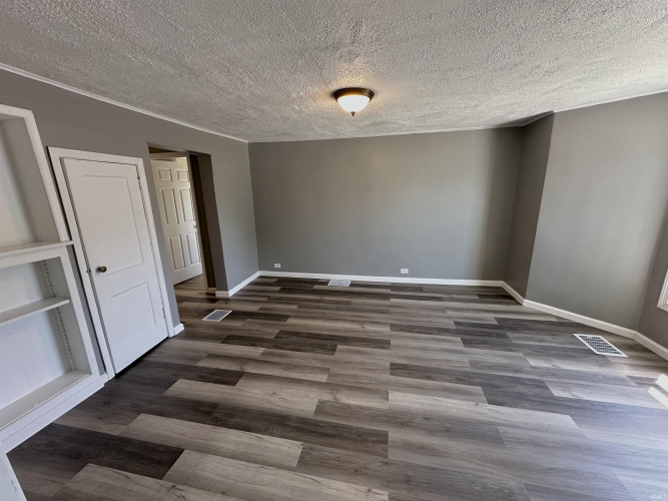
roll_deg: +1.2
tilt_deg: -13.8
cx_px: 334
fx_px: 270
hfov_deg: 102.1
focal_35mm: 14
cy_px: 250
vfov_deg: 85.7
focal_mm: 2.22
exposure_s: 1/120
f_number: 2.2
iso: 320
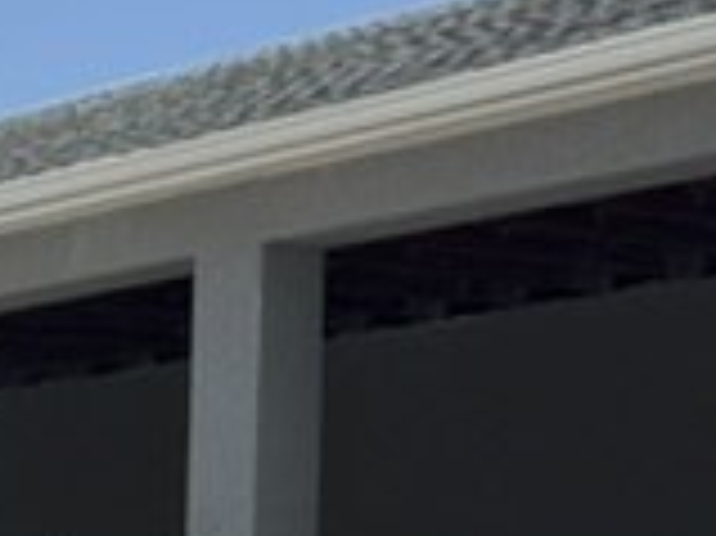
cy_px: 964
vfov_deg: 9.1
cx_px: -896
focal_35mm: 155
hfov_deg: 11.1
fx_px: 3204
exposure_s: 1/6173
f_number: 1.78
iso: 80
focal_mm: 6.76
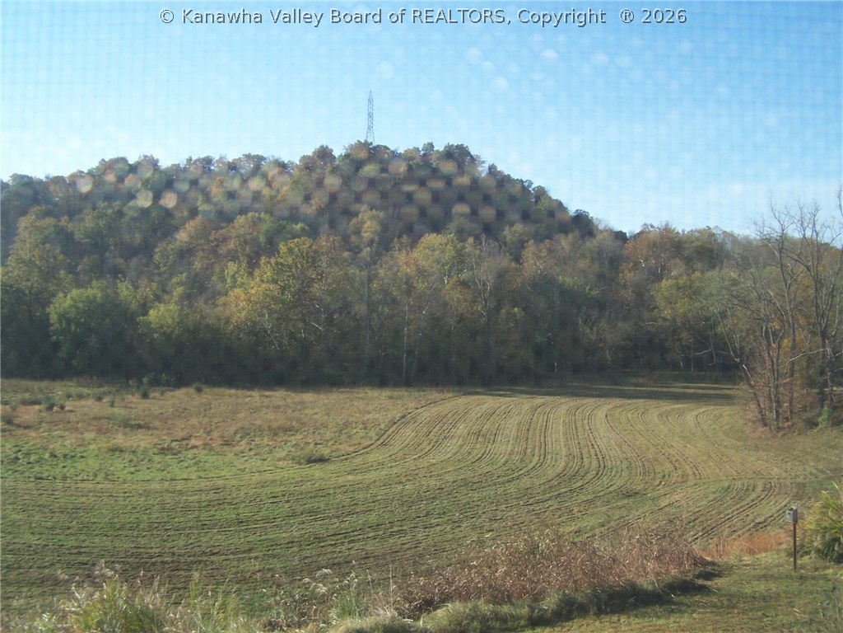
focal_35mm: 38
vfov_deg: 37.7
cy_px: 316
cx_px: 422
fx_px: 925
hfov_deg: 49.0
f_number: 2.8
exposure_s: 1/350
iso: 80
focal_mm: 6.3
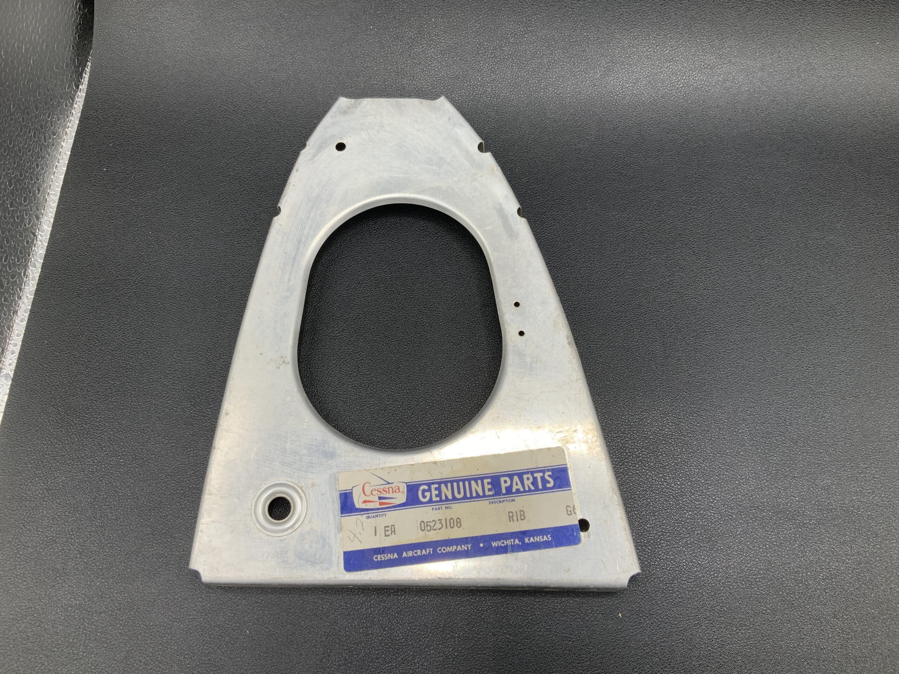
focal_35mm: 29
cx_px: 450
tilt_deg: -69.1
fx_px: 753
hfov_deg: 61.7
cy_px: 337
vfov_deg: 48.2
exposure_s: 1/161
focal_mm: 3
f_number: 1.8
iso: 16
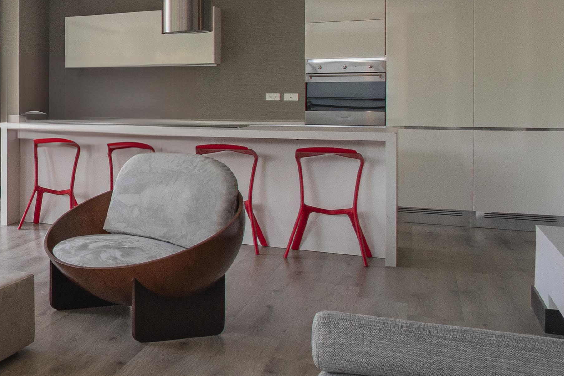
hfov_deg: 28.9
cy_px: 97
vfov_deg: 28.8
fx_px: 720
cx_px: -262
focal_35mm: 46
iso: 100
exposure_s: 1/80
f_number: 9
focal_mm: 10
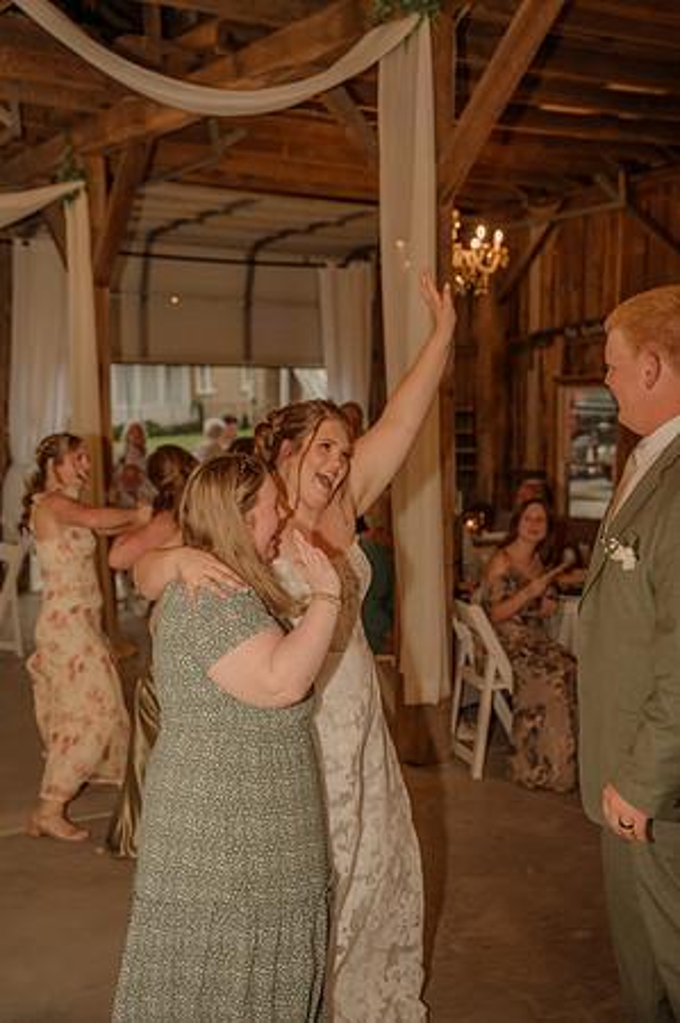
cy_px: 512
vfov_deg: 40.4
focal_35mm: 49
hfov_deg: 27.5
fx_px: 1391
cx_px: 340
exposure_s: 1/200
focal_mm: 49
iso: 320
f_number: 4
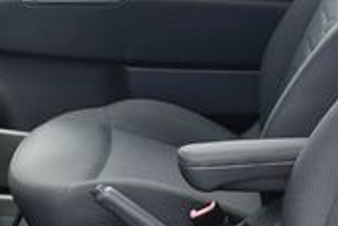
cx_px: 24
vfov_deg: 10.2
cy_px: 165
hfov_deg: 15.1
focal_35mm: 134
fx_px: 1259
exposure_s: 1/250
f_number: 4.5
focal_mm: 18
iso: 400
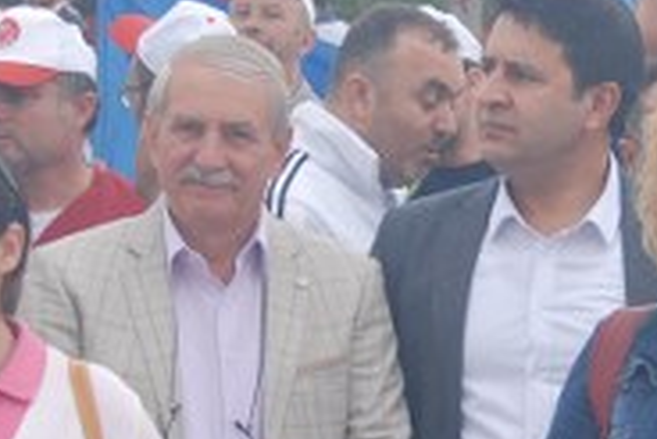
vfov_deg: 5.3
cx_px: 543
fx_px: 4767
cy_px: 353
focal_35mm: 261
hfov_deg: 7.9
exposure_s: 1/125
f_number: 5.6
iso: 110
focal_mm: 40
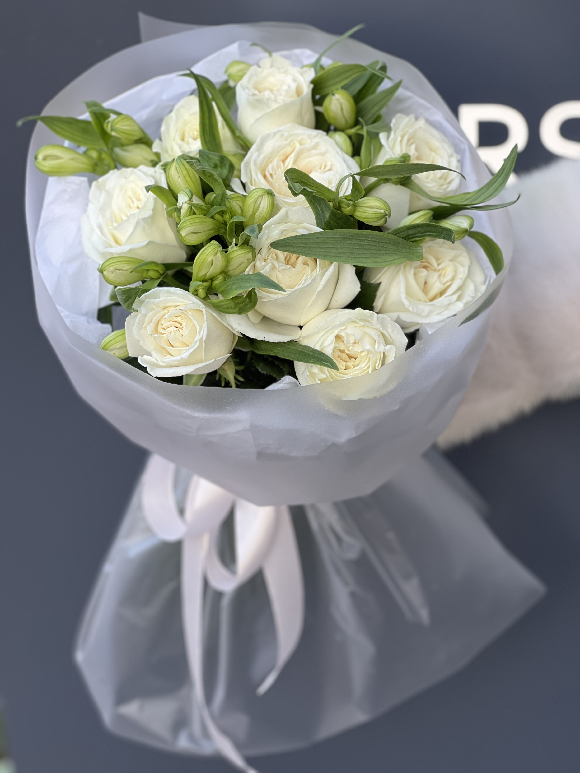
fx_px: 1720
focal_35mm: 77
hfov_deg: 19.1
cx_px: 290
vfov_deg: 25.3
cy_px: 386
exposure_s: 1/121
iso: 100
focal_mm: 9
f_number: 2.8
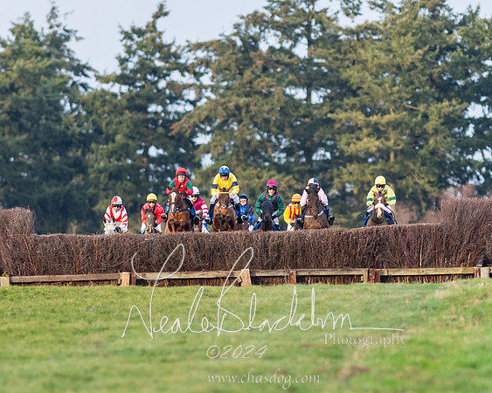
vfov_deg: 2.1
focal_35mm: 723
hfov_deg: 2.7
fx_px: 10529
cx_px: 239
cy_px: 226
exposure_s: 1/1000
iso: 500
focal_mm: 300
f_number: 2.8
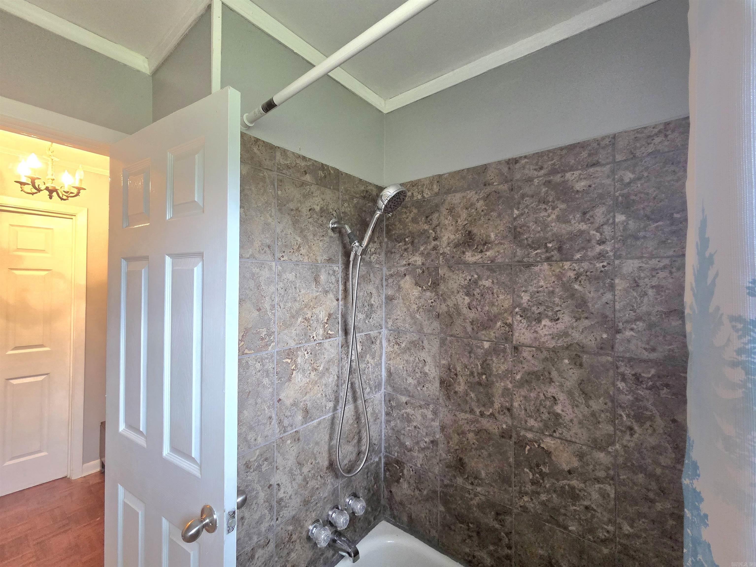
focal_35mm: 13
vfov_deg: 89.9
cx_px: 378
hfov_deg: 106.2
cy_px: 284
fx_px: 284
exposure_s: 1/60.2
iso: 400
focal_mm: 2.2
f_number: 2.2
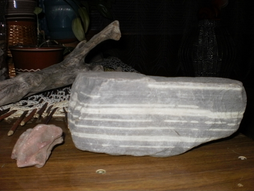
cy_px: 96
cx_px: 127
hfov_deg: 49.0
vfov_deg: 37.7
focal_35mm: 38
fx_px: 279
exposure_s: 1/30
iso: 125
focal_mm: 6.3
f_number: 3.1
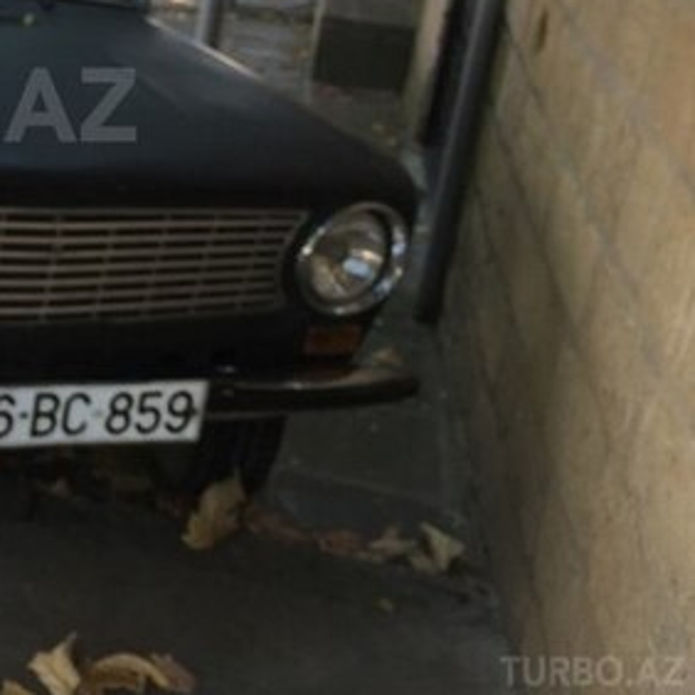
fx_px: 1363
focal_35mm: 60
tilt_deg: -18.8
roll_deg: -5.9
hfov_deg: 25.9
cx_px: -116
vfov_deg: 27.8
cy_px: 105
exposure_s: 1/271
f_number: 2.2
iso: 32
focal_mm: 4.15
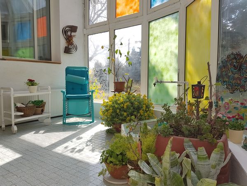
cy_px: 93
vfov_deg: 53.1
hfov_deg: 67.3
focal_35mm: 26
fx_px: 186
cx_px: 124
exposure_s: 1/910
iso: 40
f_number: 1.7
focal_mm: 4.2
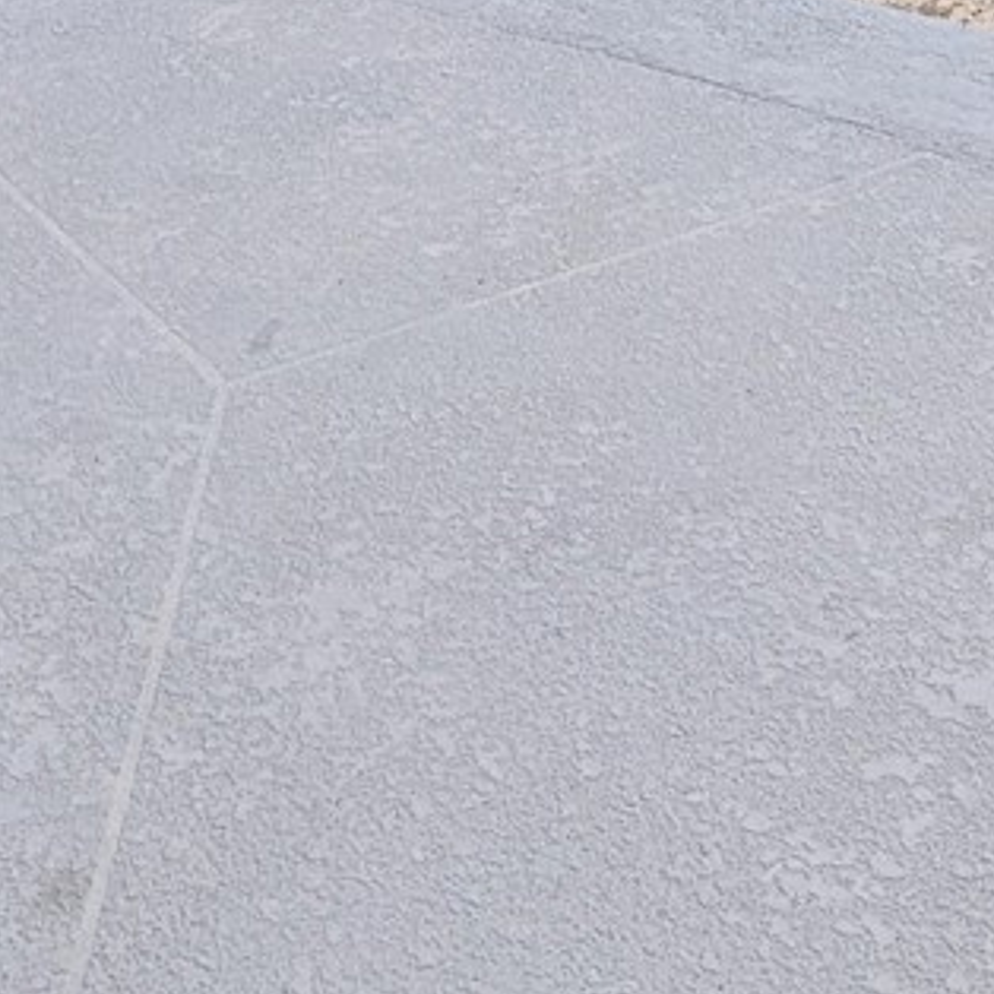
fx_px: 1754
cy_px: -802
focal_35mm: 54
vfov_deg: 21.1
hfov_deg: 29.1
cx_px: 1045
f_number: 1.7
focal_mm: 2.02
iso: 56
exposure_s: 1/9709
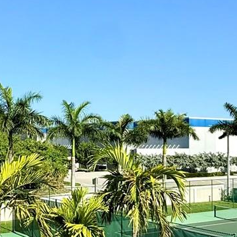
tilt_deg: +1.3
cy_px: 135
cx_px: 39
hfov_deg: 30.2
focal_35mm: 55
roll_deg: -0.2
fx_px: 426
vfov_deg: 31.0
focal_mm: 2.22
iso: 50
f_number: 2.2
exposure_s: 1/2717
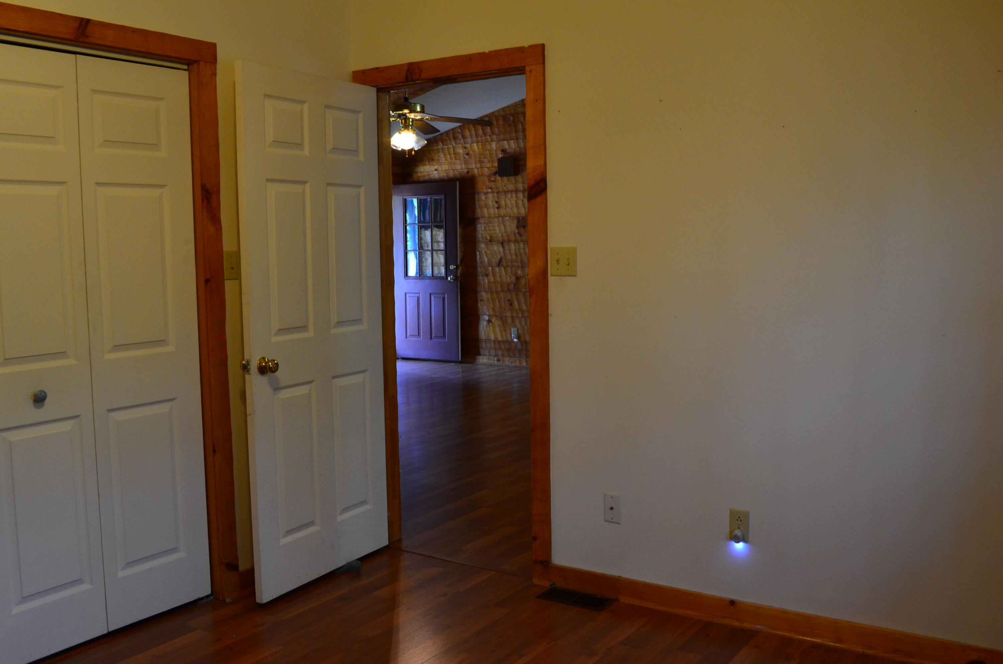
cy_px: 332
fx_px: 918
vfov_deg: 39.8
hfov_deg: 57.3
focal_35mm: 33
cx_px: 502
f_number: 8
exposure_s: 1/15
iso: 800
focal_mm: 22
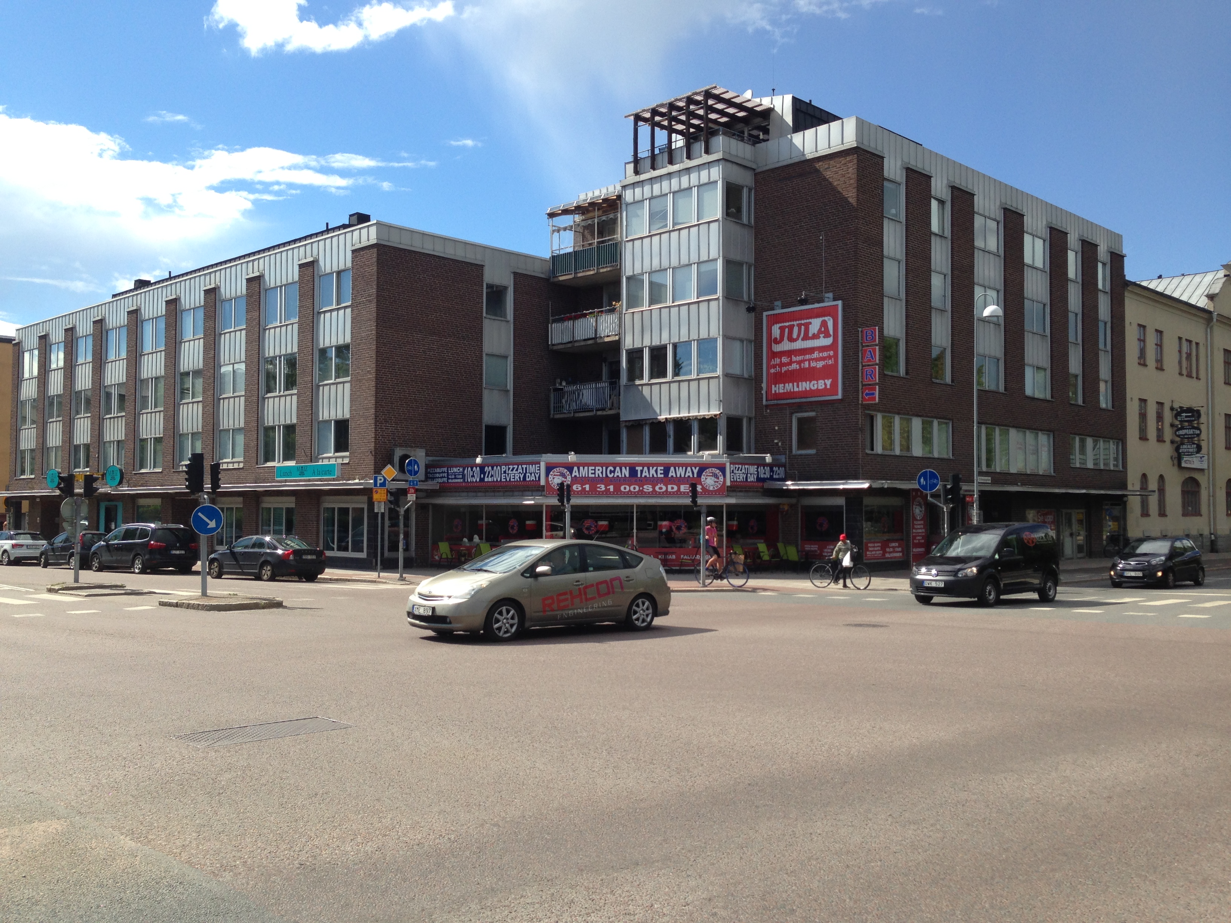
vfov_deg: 42.9
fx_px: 1174
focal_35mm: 33
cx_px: 616
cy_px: 462
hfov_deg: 55.4
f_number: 2.4
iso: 50
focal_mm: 4.12
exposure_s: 1/1290
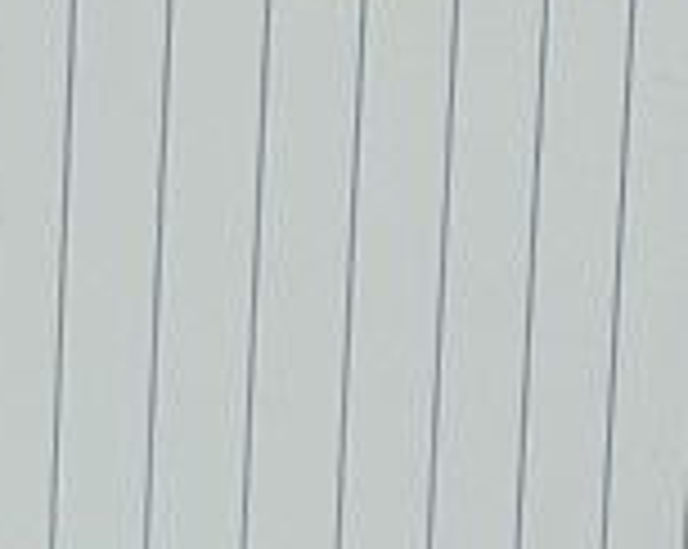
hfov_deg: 9.5
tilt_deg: -5.7
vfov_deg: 9.2
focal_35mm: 157
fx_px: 3193
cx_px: -1398
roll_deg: +0.4
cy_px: 1089
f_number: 1.78
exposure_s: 1/4016
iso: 80
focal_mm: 6.86
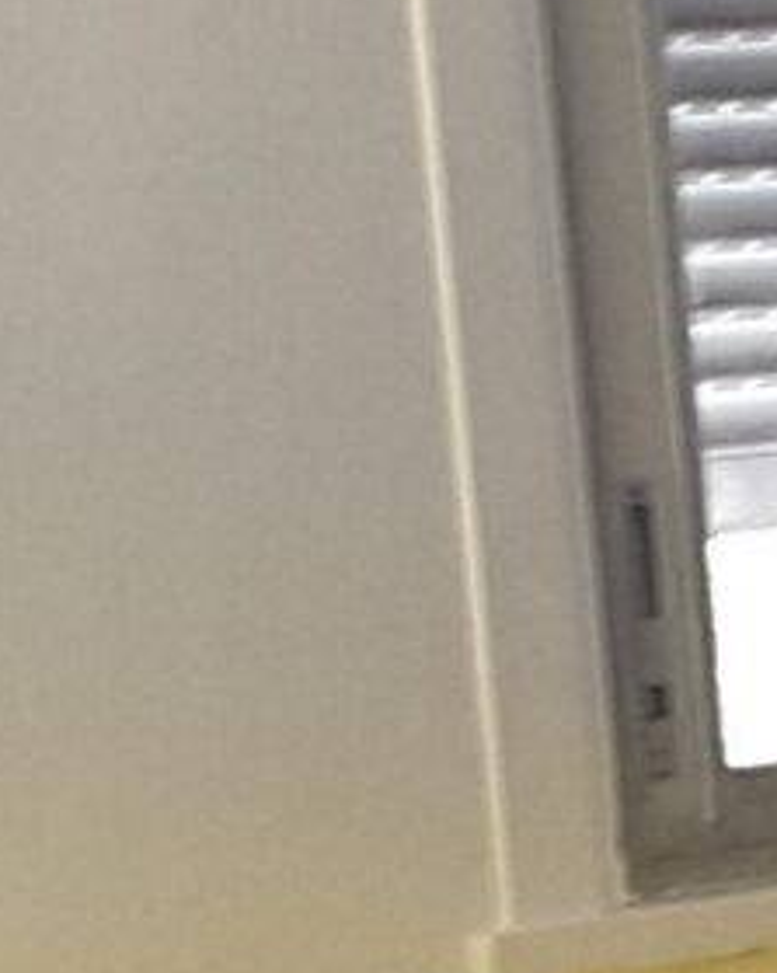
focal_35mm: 278
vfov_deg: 6.9
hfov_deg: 5.1
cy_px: 1004
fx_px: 7996
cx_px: 2819
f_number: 1.9
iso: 50
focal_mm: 2.9
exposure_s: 1/33
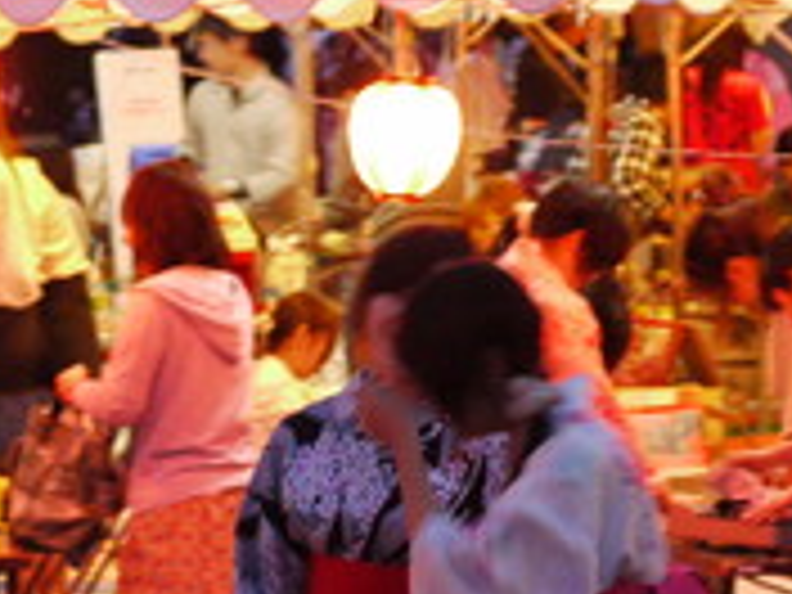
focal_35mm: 255
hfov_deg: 7.7
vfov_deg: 5.8
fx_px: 5834
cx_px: 63
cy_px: 196
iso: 800
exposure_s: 1/13
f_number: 4
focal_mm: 45
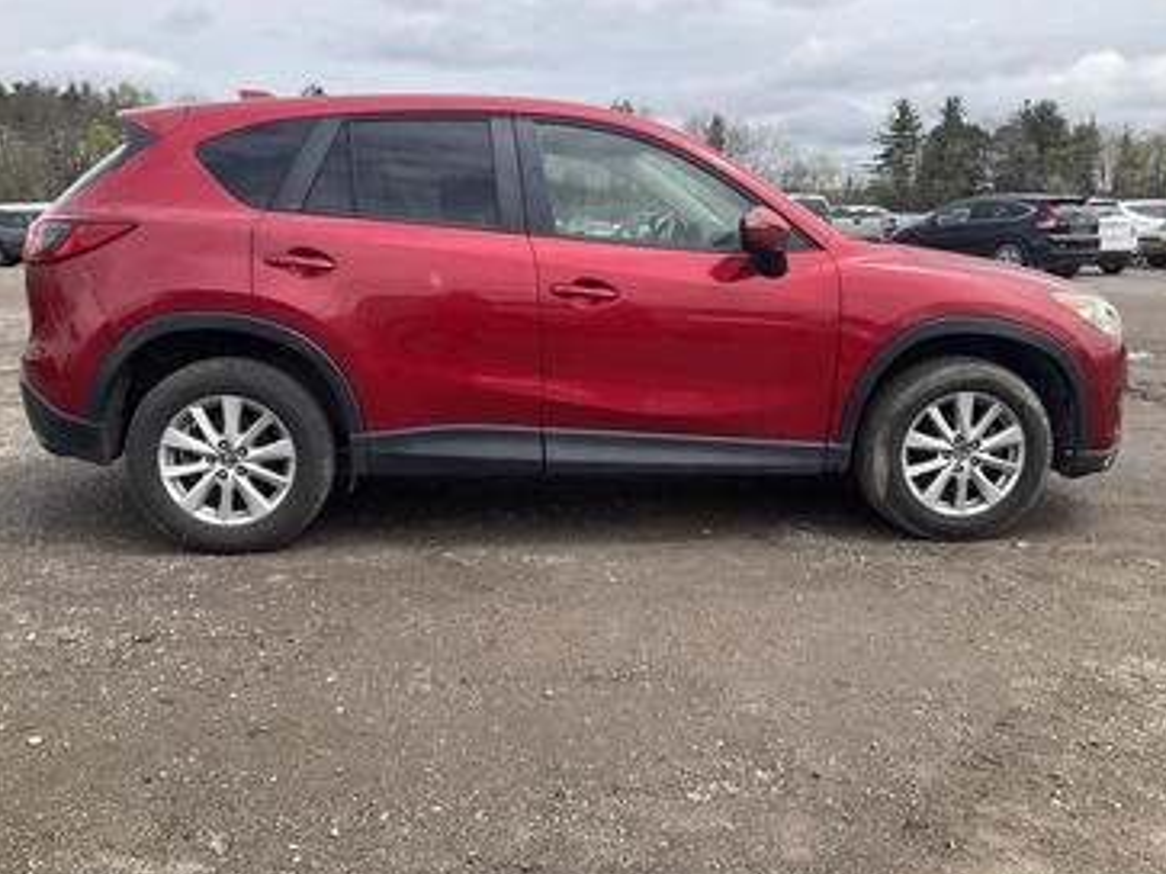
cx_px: 559
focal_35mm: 32
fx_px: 1078
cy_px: 424
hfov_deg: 56.8
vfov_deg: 44.1
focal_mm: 3
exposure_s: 1/1221
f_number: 1.8
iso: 25
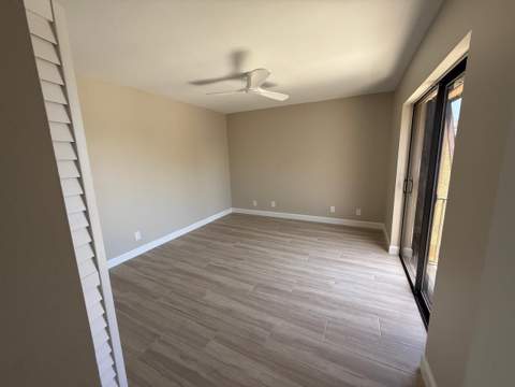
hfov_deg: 102.1
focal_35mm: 14
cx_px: 258
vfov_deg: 85.7
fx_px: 208
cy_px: 194
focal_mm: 2.22
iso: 125
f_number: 2.2
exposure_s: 1/99
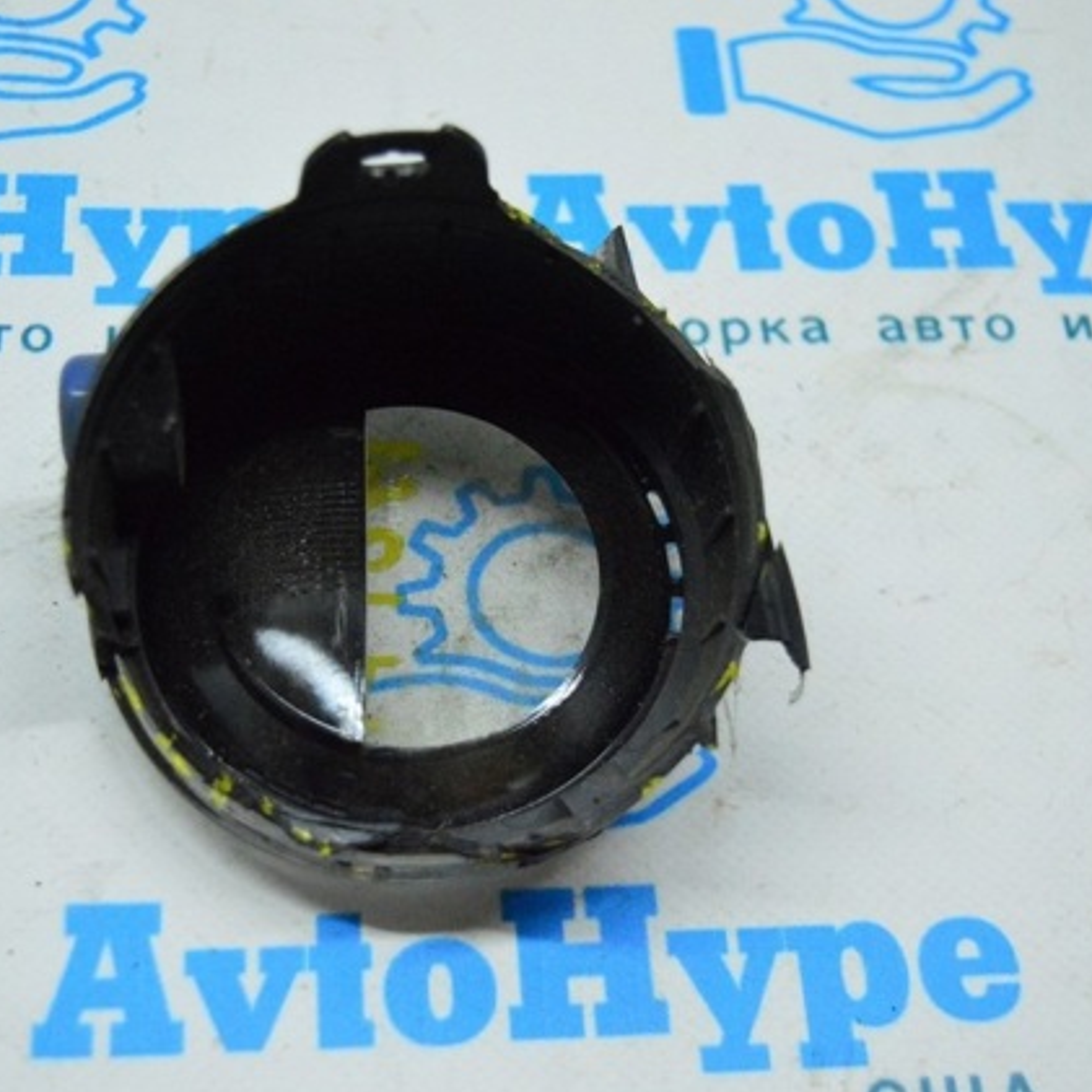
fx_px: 2213
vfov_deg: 27.7
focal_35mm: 62
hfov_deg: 27.7
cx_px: 462
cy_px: 549
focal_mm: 32
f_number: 4.5
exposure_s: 1/800
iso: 6400
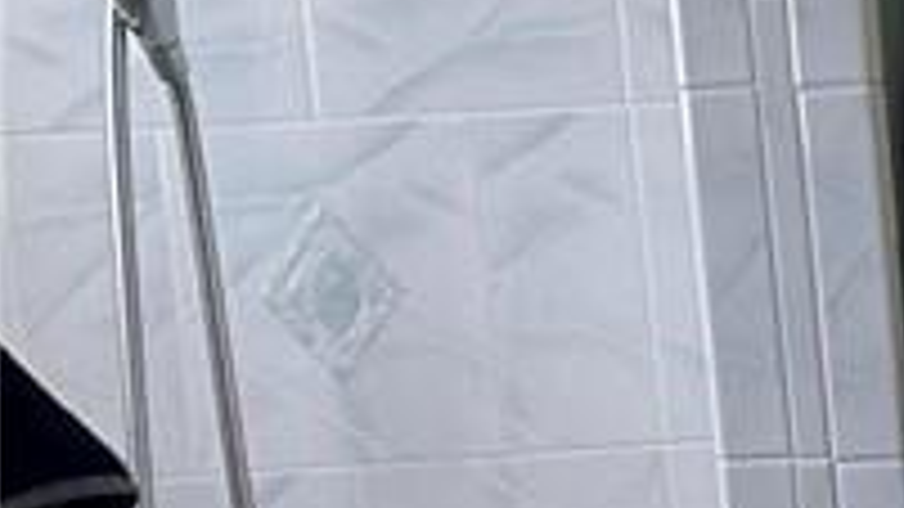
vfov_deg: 5.8
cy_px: 504
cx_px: 3594
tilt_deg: -4.1
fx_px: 4985
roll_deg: +3.3
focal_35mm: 208
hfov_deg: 7.4
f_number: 1.78
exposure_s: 1/149
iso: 100
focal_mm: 6.86
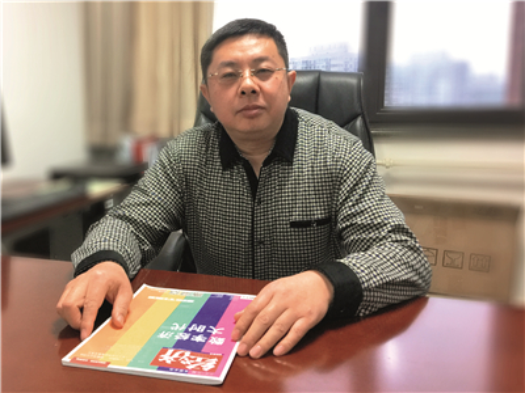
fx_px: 440
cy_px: 196
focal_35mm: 29
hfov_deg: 61.7
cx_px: 262
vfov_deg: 48.2
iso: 100
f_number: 2.2
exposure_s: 1/17
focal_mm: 4.15
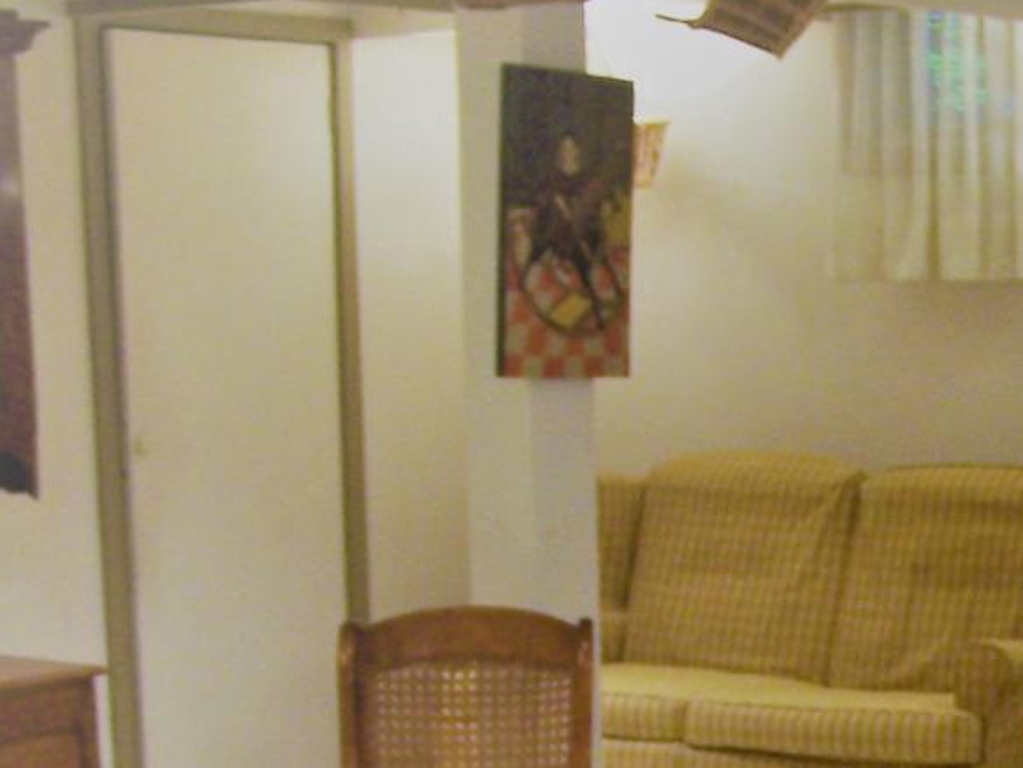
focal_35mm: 94
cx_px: 1123
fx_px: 2779
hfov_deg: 19.9
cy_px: 736
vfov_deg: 15.5
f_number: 2.8
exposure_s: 1/8
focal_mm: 6.3
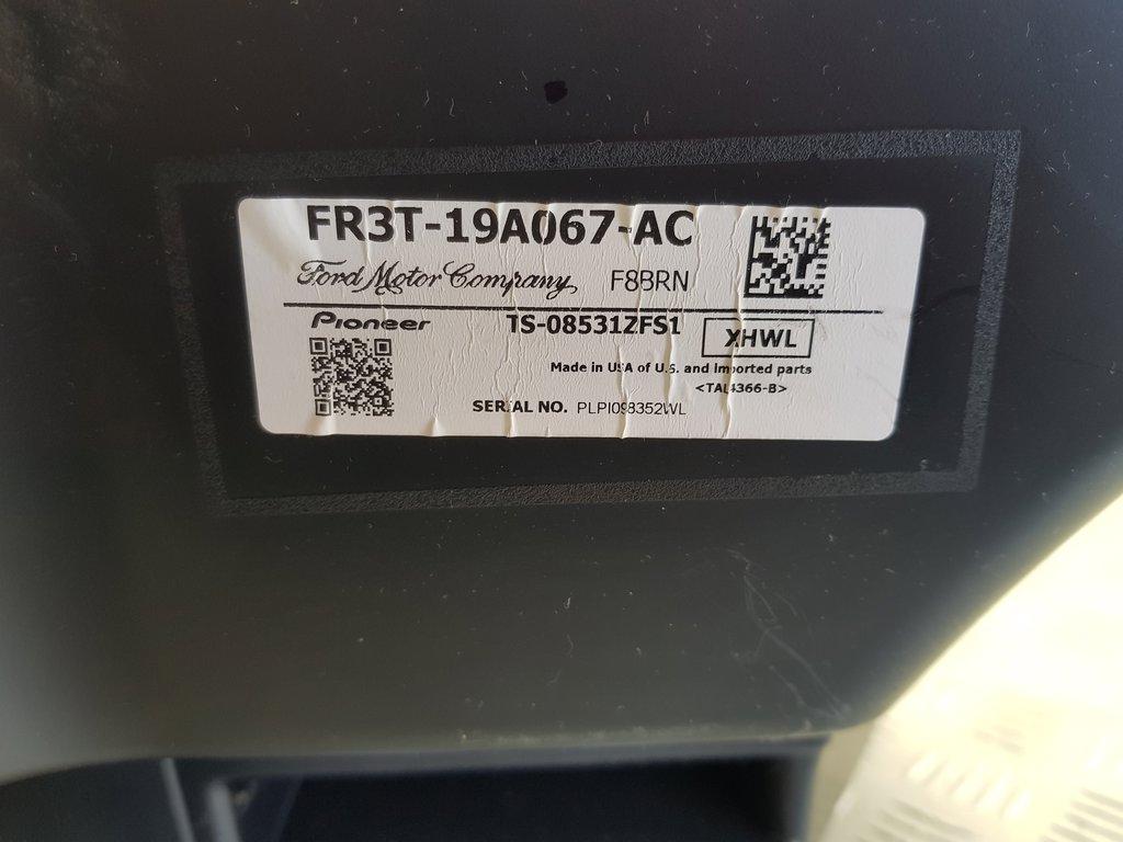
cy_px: 421
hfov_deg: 67.3
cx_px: 562
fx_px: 843
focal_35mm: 26
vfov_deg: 53.1
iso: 100
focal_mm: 4.2
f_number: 1.7
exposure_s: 1/100
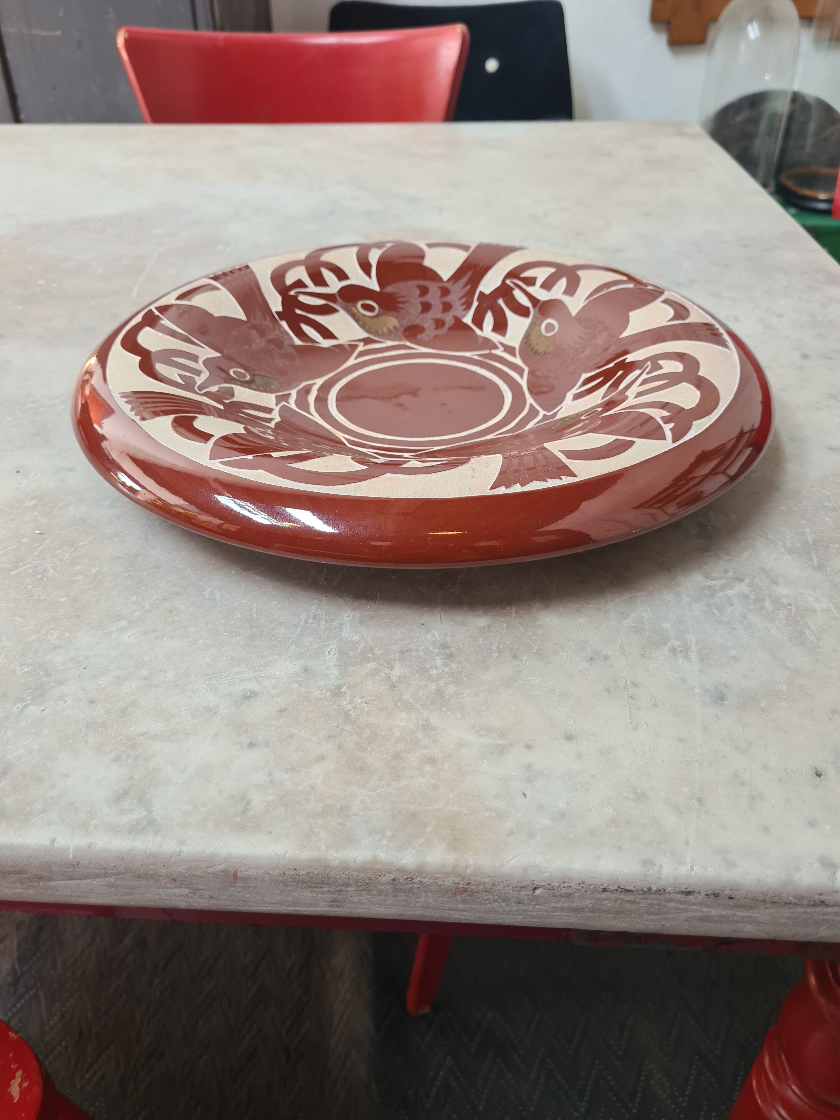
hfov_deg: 53.1
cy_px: 560
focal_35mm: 26
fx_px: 841
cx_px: 420
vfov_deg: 67.3
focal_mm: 5.4
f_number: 1.8
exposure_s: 1/50
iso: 100
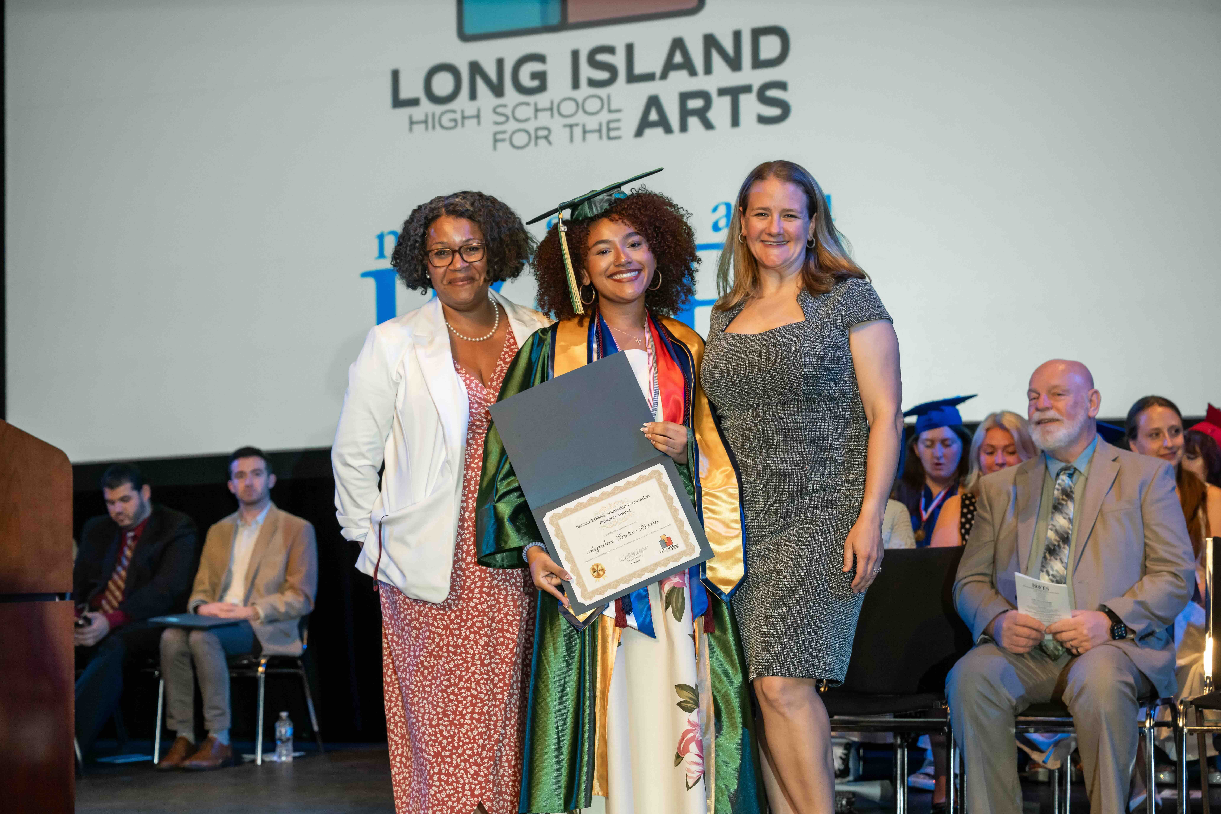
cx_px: 610
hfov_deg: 28.8
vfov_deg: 19.5
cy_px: 407
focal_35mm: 70
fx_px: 2374
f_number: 5
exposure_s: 1/250
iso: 1600
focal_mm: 70
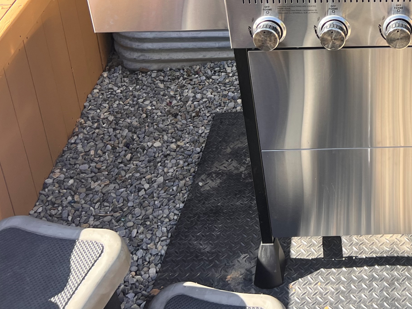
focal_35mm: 58
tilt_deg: -27.8
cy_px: -31
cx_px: 419
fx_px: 690
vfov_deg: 23.7
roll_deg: -1.9
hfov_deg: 30.7
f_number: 1.5
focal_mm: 5.7
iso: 50
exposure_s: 1/511
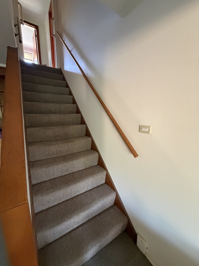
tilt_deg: -9.4
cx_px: 100
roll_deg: +0.3
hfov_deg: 85.7
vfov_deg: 102.1
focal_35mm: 14
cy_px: 133
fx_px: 107
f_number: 2.2
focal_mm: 2.22
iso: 1000
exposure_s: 1/60
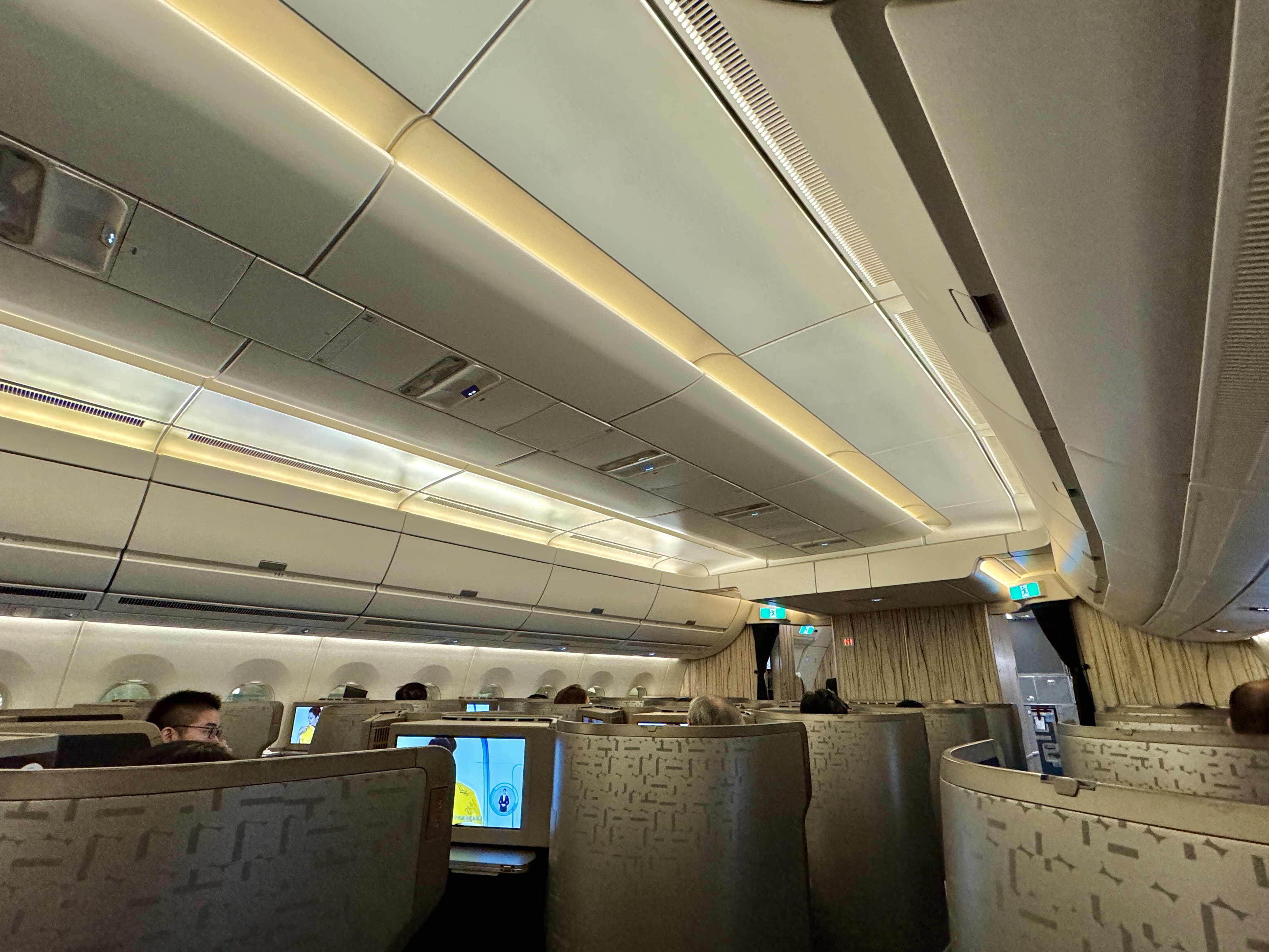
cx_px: 638
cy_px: 508
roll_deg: +0.2
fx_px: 587
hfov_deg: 94.5
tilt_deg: +14.8
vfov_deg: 78.0
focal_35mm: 16
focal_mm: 2.22
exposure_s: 1/95
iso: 320
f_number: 2.2
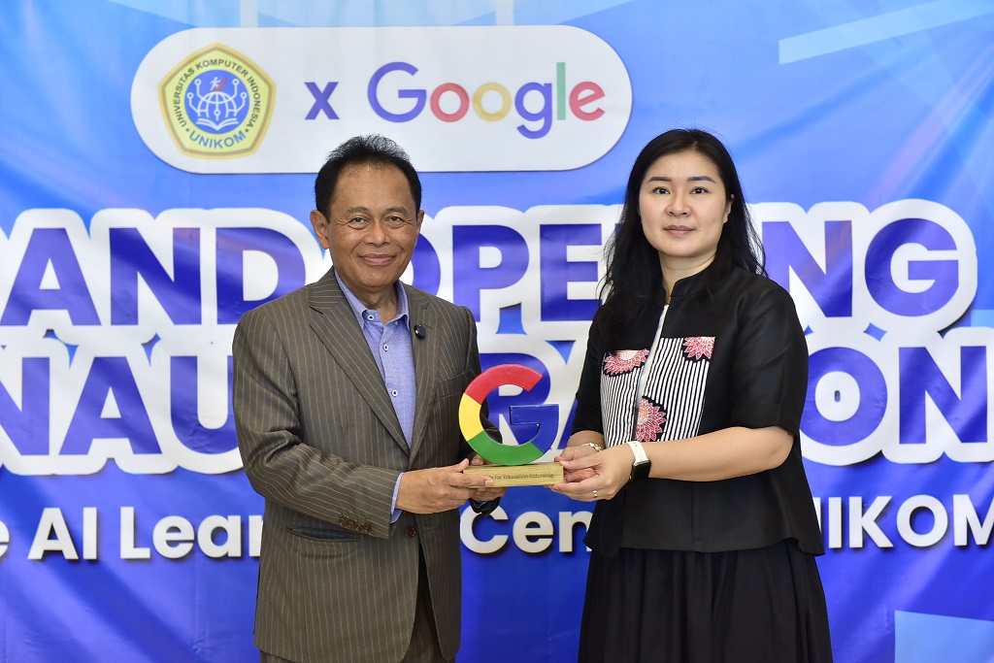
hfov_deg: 28.8
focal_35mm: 70
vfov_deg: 19.5
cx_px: 497
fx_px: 1933
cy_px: 332
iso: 1000
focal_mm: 70
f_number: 3.5
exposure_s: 1/80
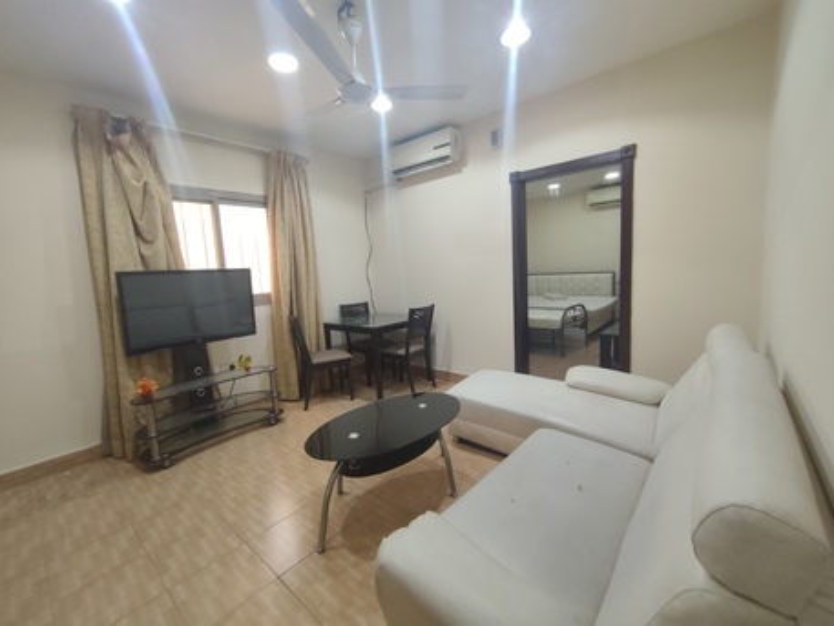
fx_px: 361
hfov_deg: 98.2
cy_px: 313
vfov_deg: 81.8
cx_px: 417
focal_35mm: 15
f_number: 2.2
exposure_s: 1/100
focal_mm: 1.6
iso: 320
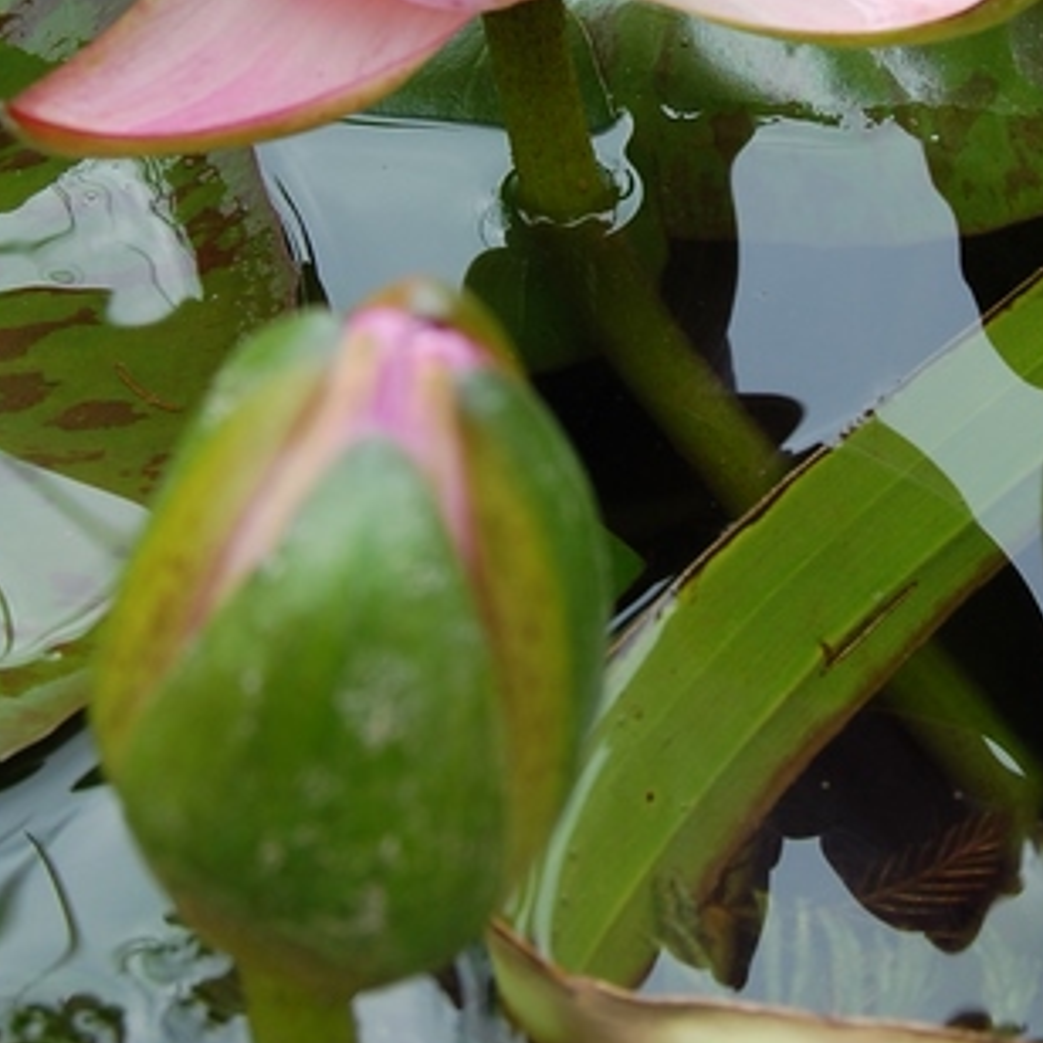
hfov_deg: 14.6
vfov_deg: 14.5
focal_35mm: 119
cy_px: 91
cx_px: 745
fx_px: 4057
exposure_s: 1/100
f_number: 8
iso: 200
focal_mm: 32
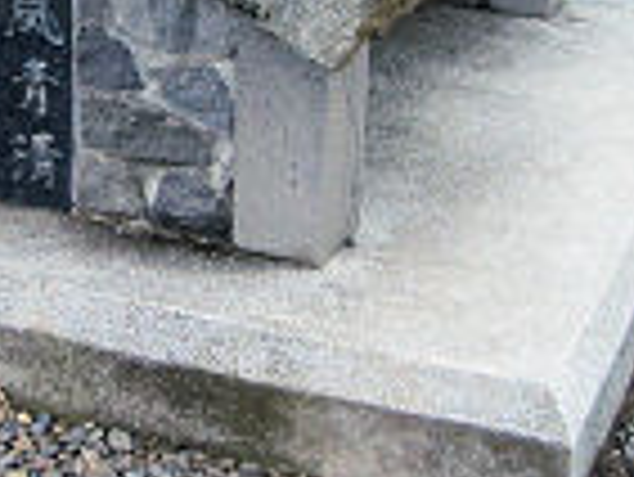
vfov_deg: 15.5
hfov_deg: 20.4
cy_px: 90
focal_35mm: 95
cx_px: 130
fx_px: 1741
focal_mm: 5.8
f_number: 2.6
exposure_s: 1/640
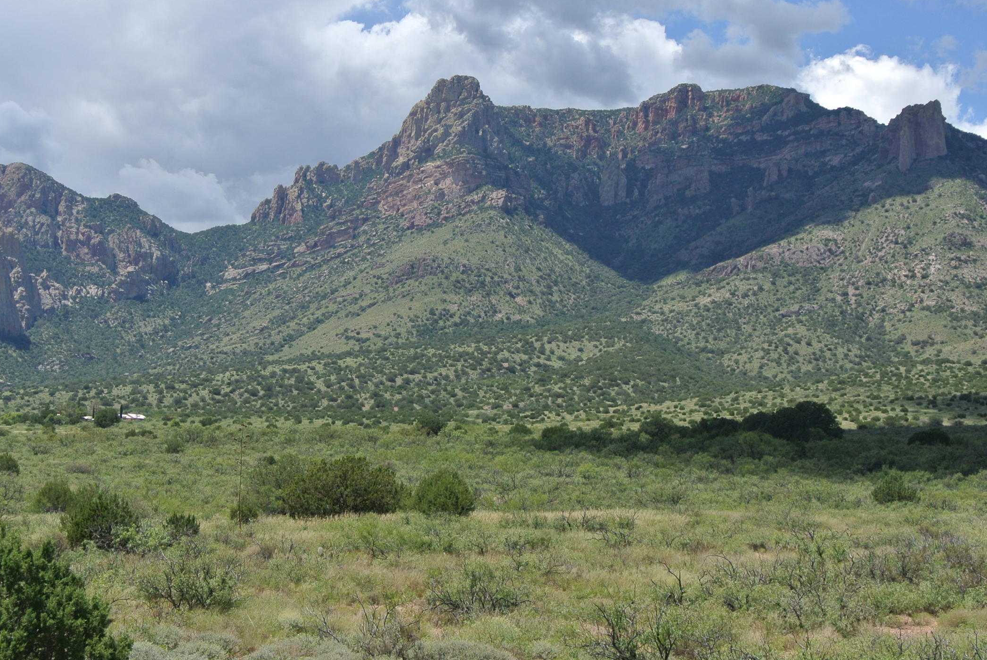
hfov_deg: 31.8
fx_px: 1729
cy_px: 402
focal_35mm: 63
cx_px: 451
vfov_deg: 21.6
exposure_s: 1/640
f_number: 4.5
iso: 100
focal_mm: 16.3
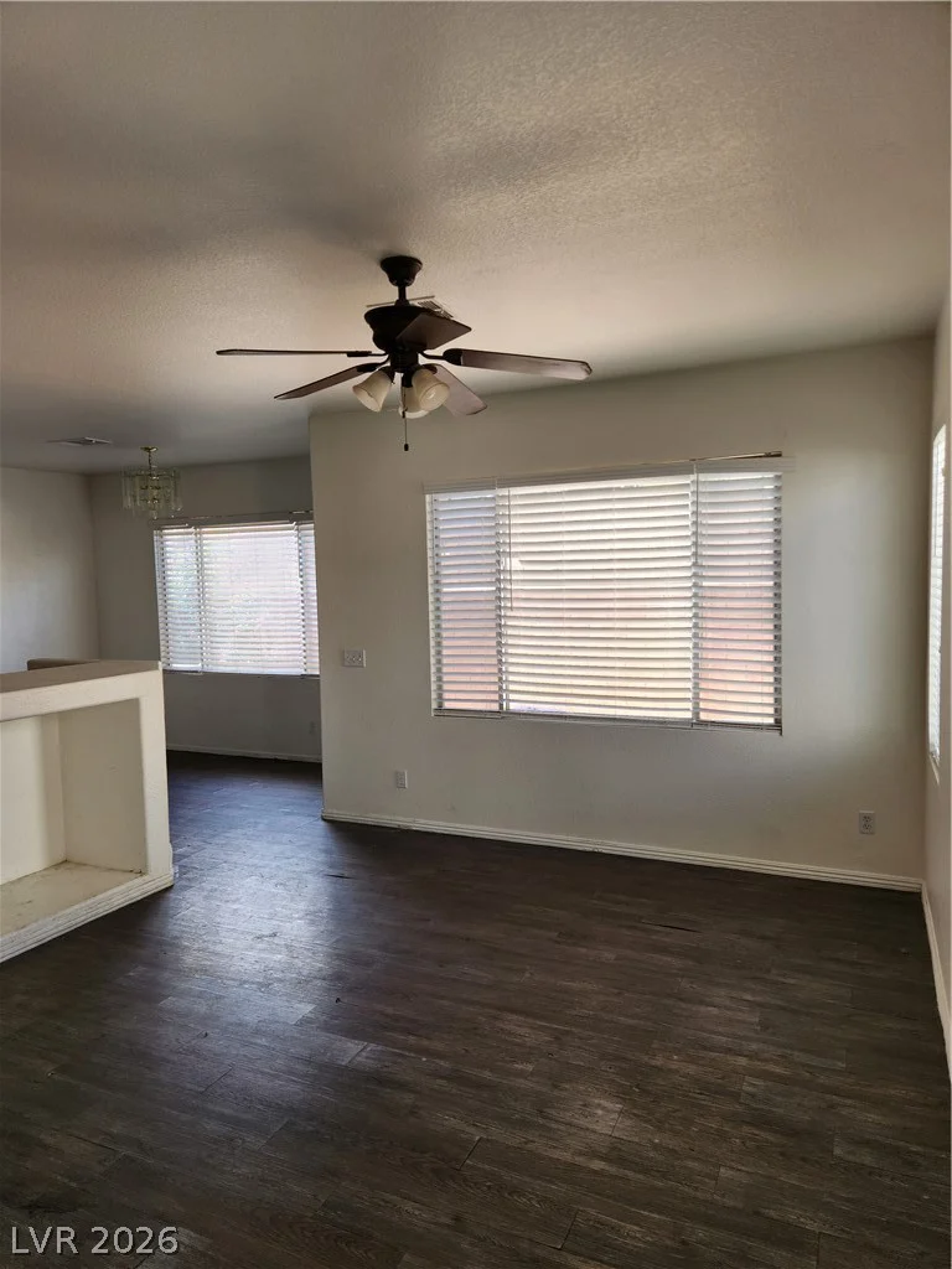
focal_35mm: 23
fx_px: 843
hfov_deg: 58.9
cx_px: 476
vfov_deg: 73.9
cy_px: 634
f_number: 1.8
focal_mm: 5.4
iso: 40
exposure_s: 1/180
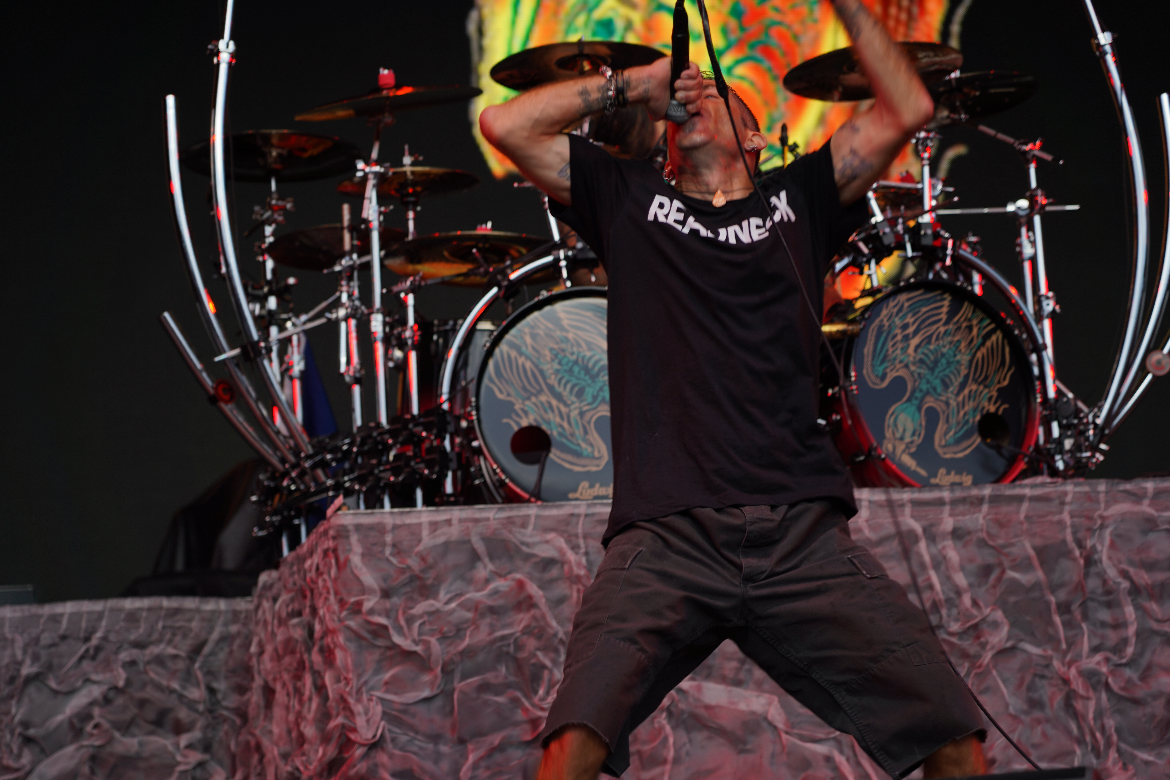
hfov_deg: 19.5
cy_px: 390
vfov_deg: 13.0
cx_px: 585
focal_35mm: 105
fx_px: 3412
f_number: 4
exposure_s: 1/125
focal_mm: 105
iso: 100
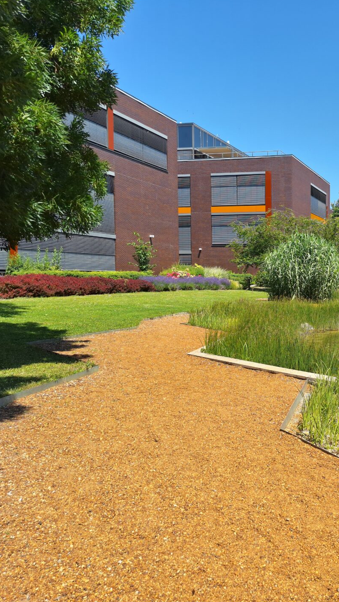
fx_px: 543
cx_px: 311
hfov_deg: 32.7
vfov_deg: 58.0
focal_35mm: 34
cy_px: 300
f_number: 1.8
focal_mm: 5.54
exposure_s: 1/1344
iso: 40
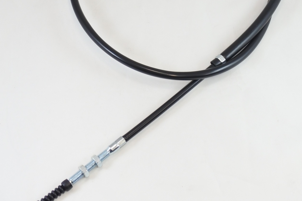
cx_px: 151
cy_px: 26
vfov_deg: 22.9
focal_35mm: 58
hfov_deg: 34.5
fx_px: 487
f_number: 4
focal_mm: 14.3
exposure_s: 1/125
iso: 500
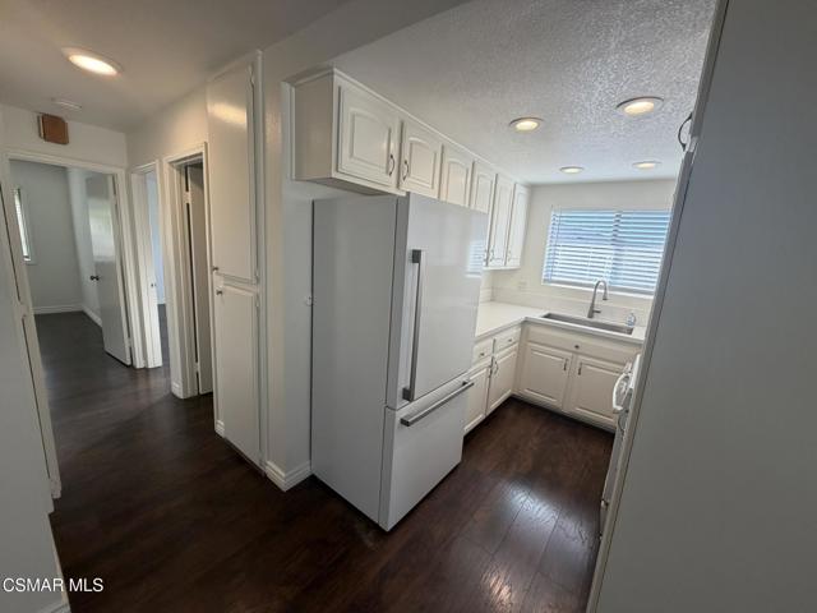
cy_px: 306
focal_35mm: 14
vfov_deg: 85.7
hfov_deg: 102.1
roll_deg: -4.1
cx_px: 408
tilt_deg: -7.7
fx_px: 330
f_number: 2.2
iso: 80
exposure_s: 1/120
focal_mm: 2.22
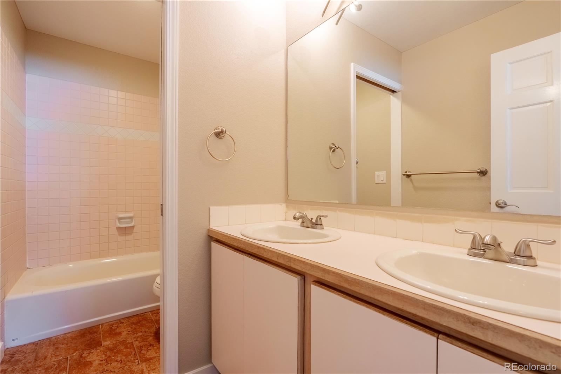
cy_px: 187
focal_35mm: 16
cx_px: 280
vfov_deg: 73.7
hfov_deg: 96.7
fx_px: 249
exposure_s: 1/500
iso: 800
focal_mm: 16
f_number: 8
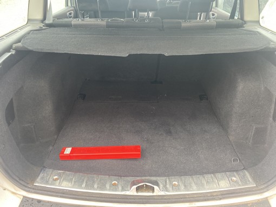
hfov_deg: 67.3
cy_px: 104
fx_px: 207
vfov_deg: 53.1
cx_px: 138
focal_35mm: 26
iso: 125
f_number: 1.8
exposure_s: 1/121
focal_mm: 4.25
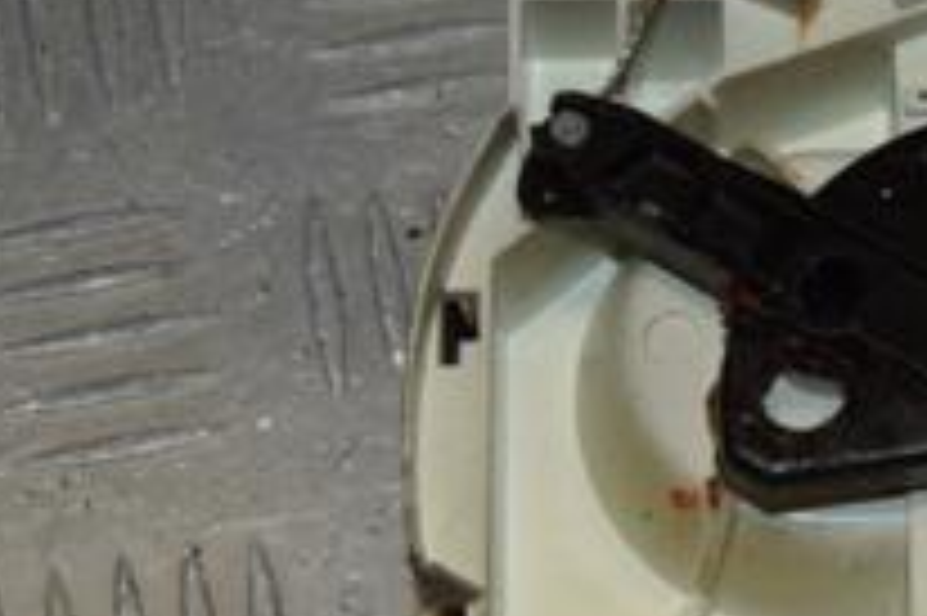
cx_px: 1174
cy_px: 76
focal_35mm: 196
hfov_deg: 10.3
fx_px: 5055
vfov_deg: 7.0
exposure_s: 1/200
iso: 800
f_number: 10
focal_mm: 45
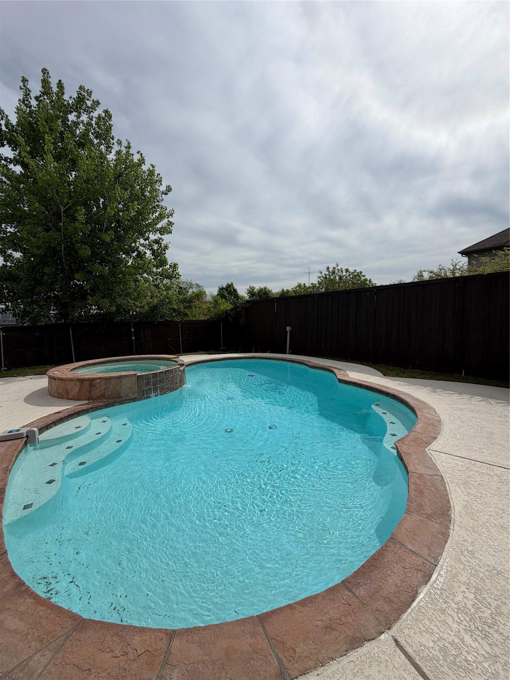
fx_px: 275
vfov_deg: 102.1
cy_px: 340
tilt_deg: -4.6
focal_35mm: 14
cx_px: 255
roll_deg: +0.9
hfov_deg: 85.7
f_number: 2.2
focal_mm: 2.22
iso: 20
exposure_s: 1/2611
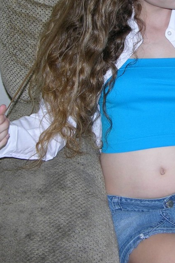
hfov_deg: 14.0
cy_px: 75
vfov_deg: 20.9
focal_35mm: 97
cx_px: 158
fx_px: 707
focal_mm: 11.6
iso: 50
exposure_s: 1/60.1
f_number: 3
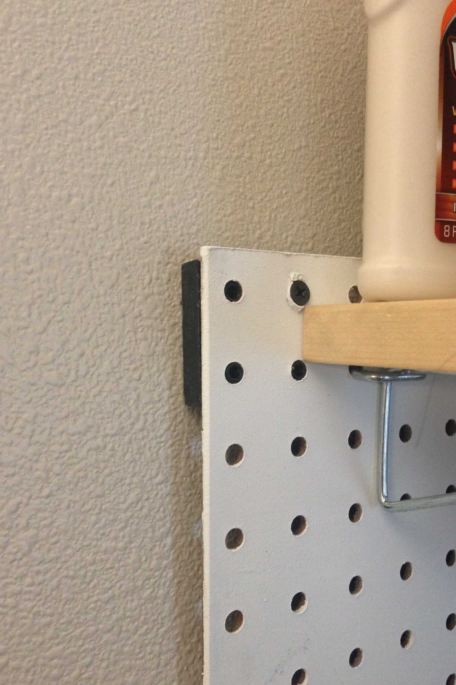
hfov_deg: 37.8
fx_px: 665
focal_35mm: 35
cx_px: 254
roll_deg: +2.8
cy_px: 340
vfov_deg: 54.4
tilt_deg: +4.4
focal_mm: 4.12
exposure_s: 1/20
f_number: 2.4
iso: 200
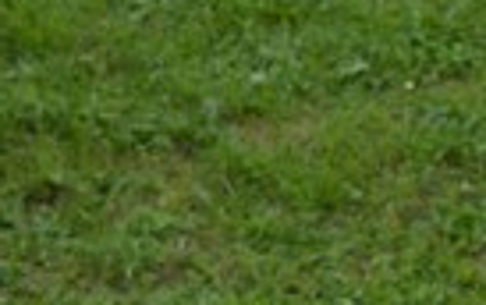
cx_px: 1582
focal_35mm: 342
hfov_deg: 5.6
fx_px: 4535
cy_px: 1066
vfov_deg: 3.7
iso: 160
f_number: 4.5
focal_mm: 30
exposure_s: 1/250
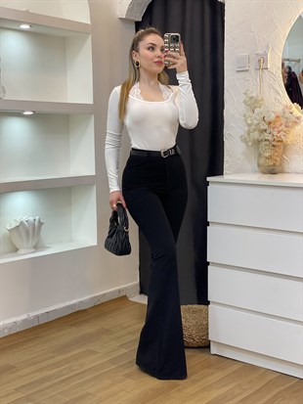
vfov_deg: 36.8
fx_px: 607
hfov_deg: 28.0
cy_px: 202
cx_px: 152
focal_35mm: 52
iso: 100
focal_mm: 6
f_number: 2
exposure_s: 1/100
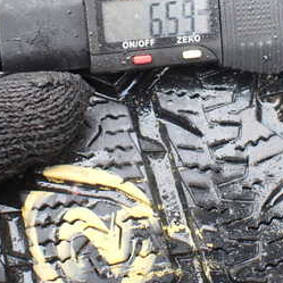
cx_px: 148
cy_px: 75
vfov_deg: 26.6
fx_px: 592
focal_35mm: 64
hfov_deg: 26.9
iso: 160
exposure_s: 1/125
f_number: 2.3
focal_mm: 5.4
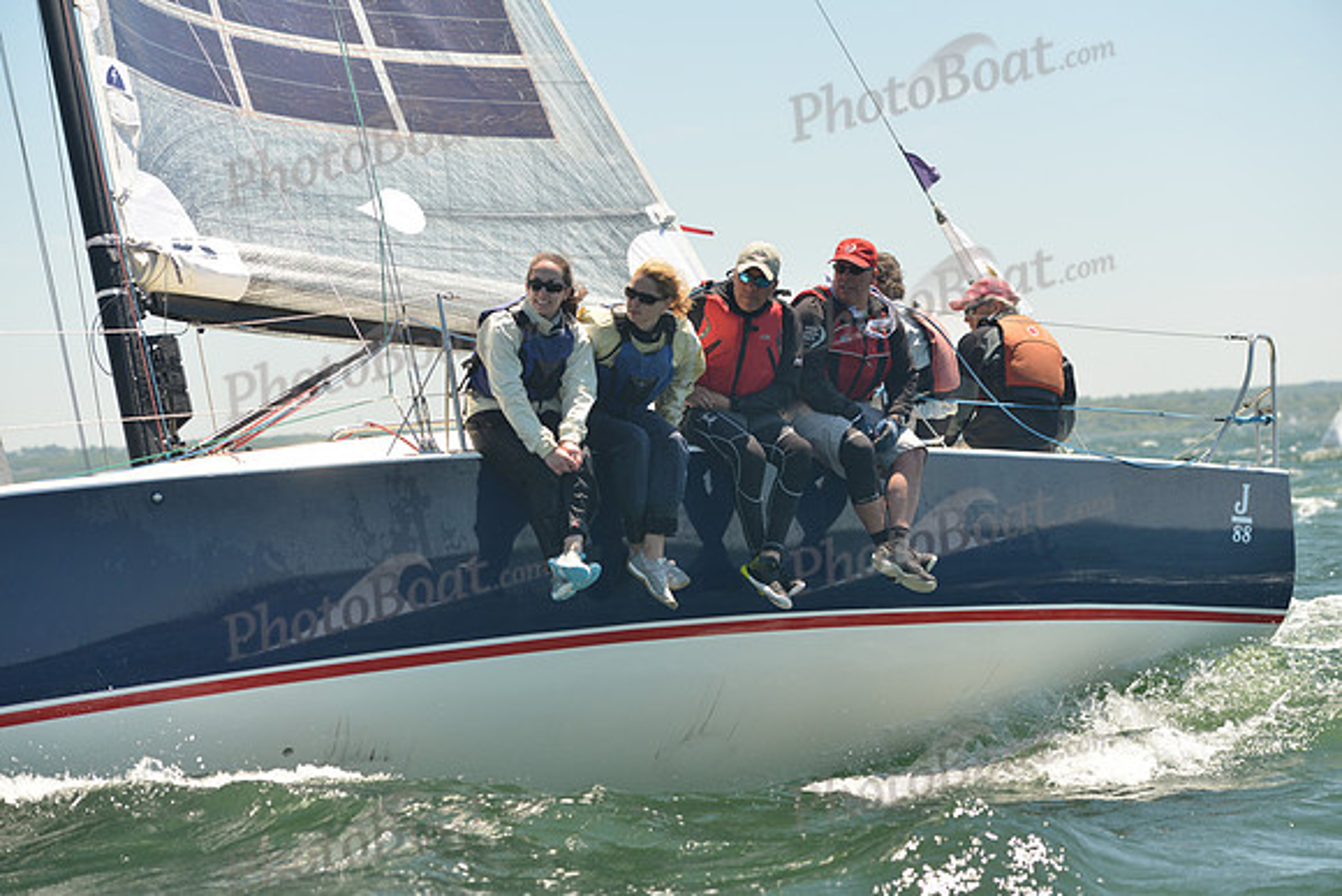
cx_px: 671
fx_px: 3654
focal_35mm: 98
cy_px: 448
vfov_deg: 14.0
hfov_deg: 20.8
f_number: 4.5
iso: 400
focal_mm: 98
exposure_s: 1/800
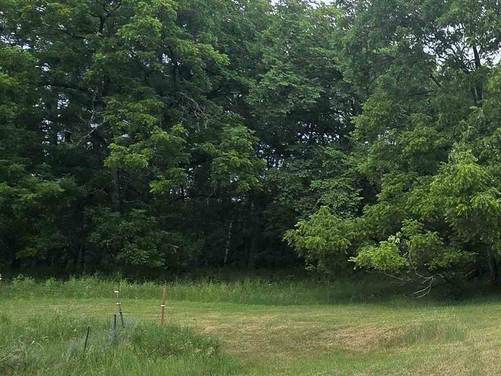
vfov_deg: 36.6
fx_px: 564
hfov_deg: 38.7
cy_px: 235
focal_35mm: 39
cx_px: 561
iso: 50
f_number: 2.2
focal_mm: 2.2
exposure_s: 1/1584
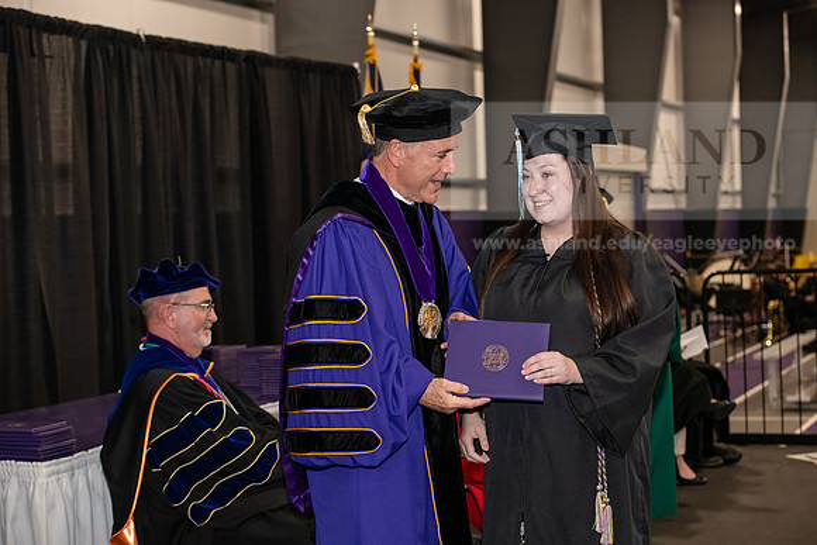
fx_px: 1589
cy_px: 272
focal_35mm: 70
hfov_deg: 28.8
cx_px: 408
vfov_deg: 19.5
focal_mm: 70
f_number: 5
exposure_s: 1/200
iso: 2500
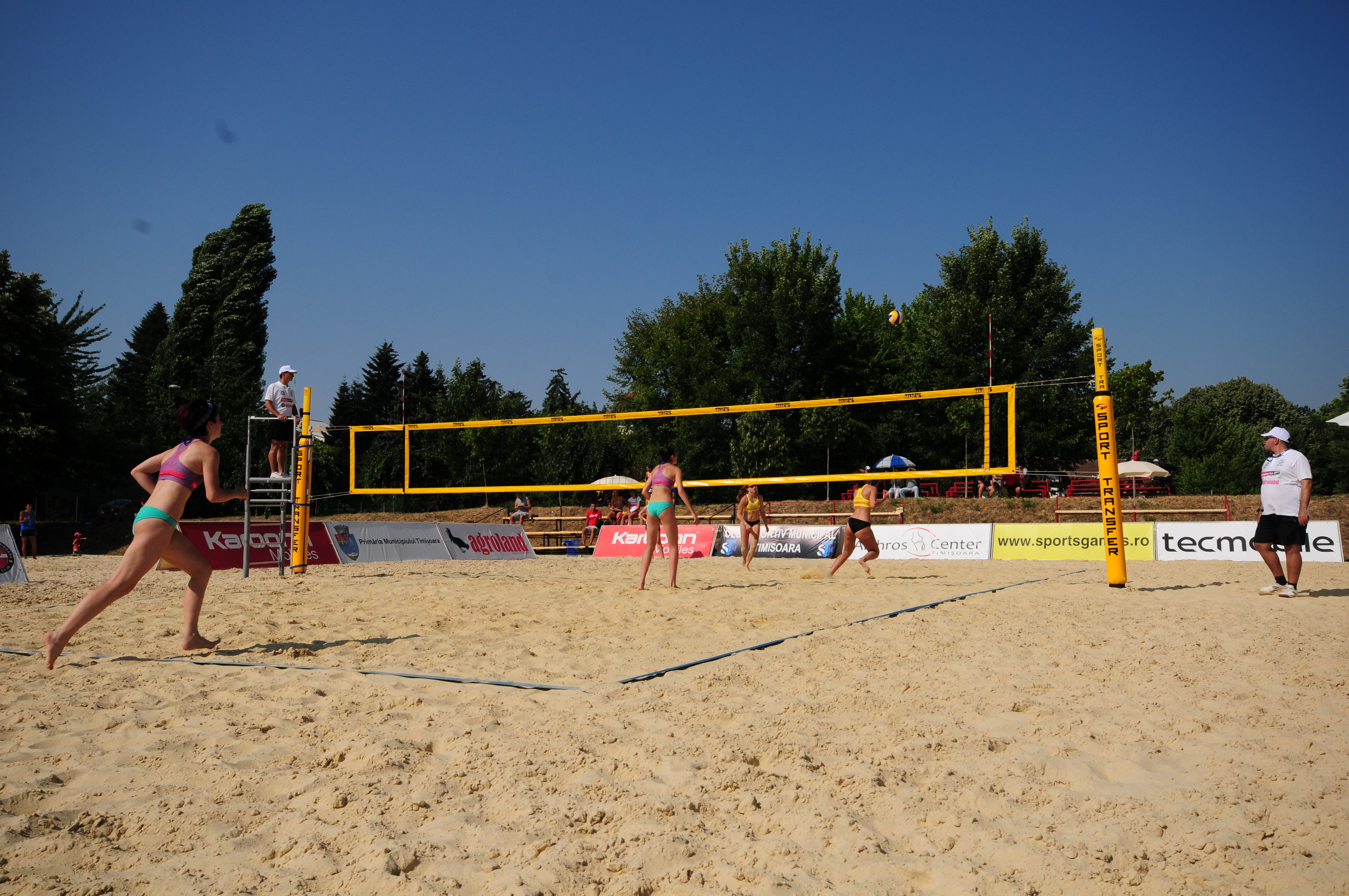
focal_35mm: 30
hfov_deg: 62.0
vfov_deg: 43.5
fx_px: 1123
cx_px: 674
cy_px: 448
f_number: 13
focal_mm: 20
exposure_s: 1/640
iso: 200
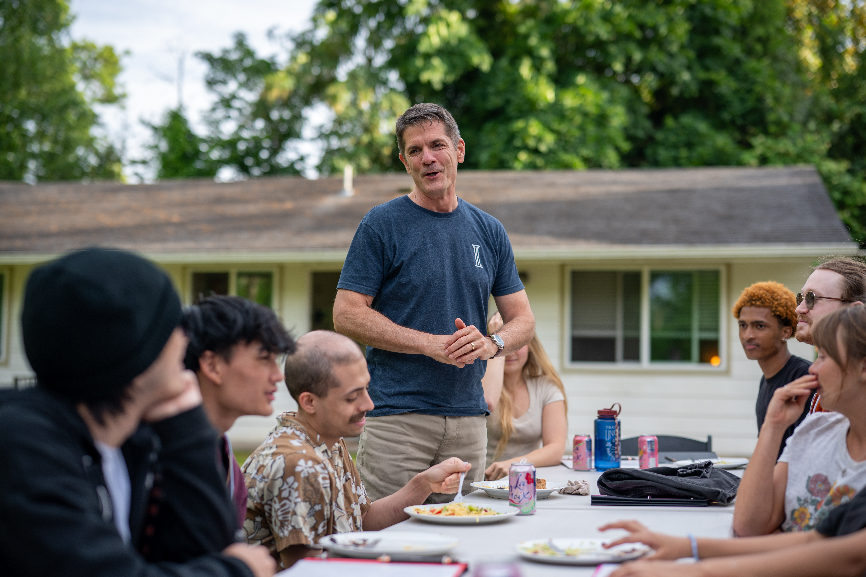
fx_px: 1203
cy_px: 288
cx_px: 433
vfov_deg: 27.0
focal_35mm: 50
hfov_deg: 39.6
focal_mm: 50
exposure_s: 1/1600
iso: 100
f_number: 1.8
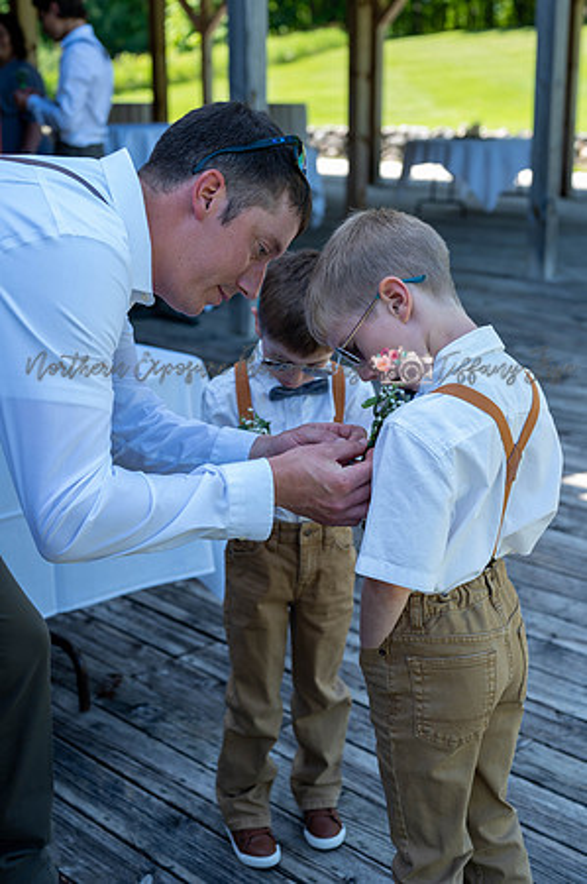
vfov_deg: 39.6
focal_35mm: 50
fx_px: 1226
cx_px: 294
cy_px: 442
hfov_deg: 26.9
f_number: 4.5
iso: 200
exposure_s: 1/250
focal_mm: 50
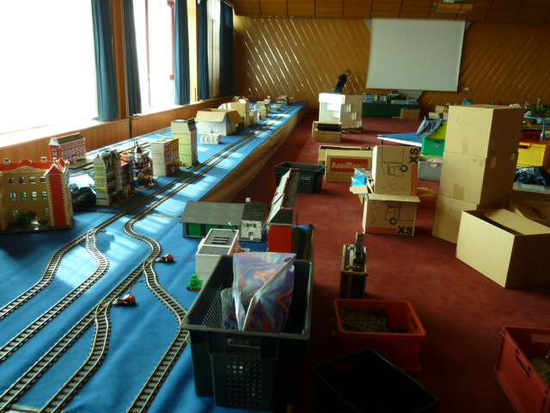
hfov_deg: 61.7
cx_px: 275
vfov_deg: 48.2
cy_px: 206
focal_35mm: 29
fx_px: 461
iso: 320
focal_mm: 4.7
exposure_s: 1/30
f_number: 3.4
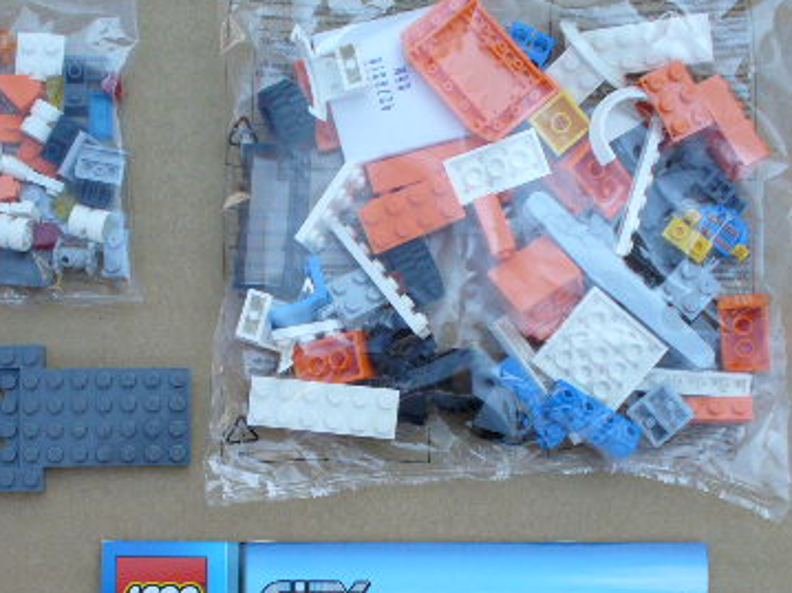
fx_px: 1510
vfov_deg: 22.0
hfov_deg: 29.3
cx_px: 311
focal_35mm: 66
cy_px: 463
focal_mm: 6.1
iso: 80
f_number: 5.6
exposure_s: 1/160
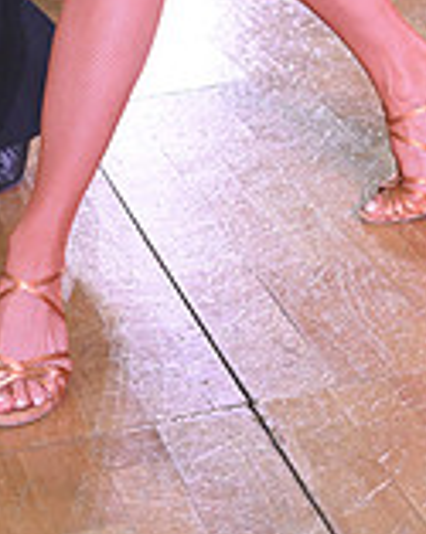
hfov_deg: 10.9
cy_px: -439
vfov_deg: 12.6
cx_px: -29
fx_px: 2197
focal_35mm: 139
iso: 2500
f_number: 5
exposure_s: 1/320
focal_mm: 40
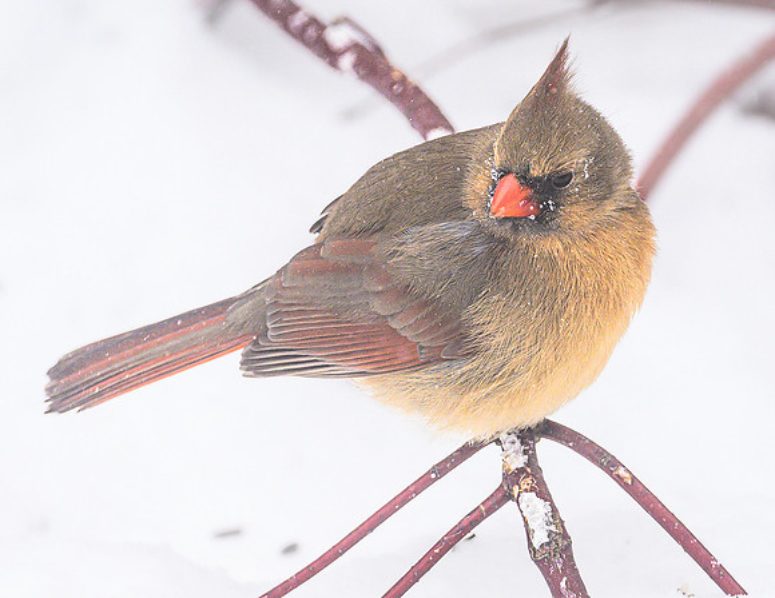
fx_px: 15039
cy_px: 263
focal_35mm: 664
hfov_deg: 3.0
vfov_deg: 2.3
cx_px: 457
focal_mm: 400
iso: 4000
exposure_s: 1/1250
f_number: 8
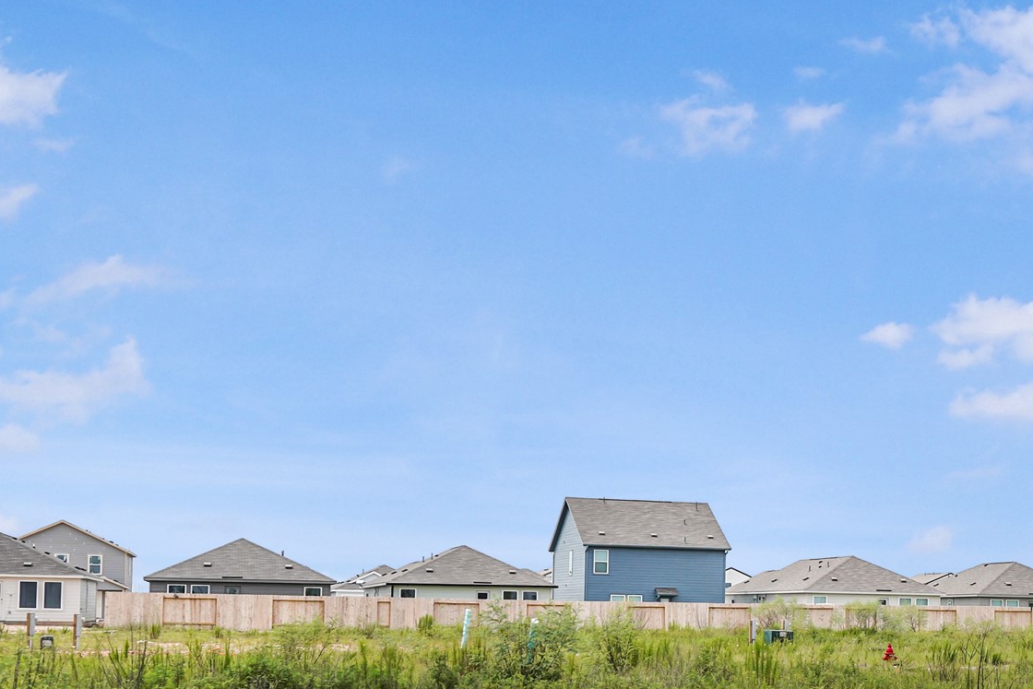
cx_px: 997
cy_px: 587
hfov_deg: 29.6
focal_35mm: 64
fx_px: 1837
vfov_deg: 20.9
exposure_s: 1/4000
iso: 100
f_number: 3.5
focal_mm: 33
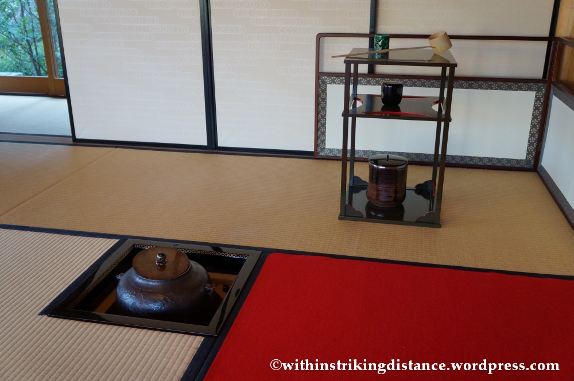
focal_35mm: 33
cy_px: 190
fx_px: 525
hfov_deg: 57.3
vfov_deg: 39.9
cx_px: 287
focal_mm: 22
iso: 2000
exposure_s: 1/160
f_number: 4
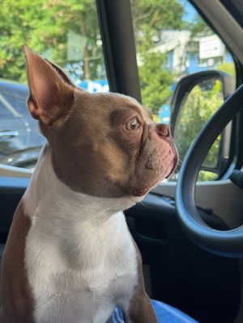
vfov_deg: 39.7
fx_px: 449
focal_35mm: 48
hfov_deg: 30.3
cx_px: 122
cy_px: 162
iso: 64
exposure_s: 1/282
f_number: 1.78
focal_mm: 6.76
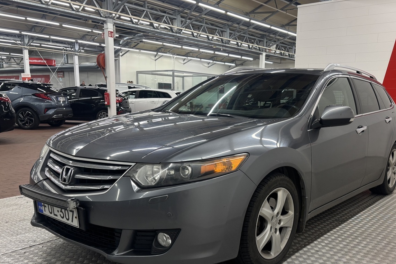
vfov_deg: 38.5
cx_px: 228
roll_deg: -1.2
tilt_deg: -11.1
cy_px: 177
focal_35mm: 34
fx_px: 374
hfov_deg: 55.6
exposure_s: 1/50
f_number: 1.6
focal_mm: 5.96
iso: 80
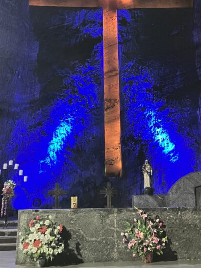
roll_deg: +0.1
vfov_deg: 34.6
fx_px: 410
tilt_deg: +23.3
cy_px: 39
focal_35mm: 53
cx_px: 109
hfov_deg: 27.5
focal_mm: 3.99
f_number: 1.8
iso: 640
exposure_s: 1/24
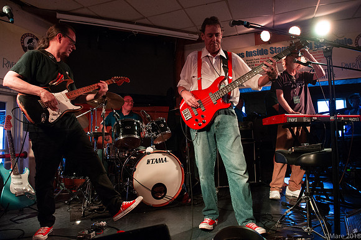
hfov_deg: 73.8
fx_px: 241
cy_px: 120
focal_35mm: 24
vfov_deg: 53.1
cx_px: 180
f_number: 6.3
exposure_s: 1/60
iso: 6400
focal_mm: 24
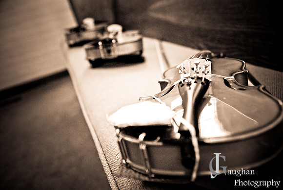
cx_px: 142
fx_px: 260
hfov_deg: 57.2
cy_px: 95
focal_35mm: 33
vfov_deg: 40.1
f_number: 2.8
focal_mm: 22
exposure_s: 1/40
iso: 640
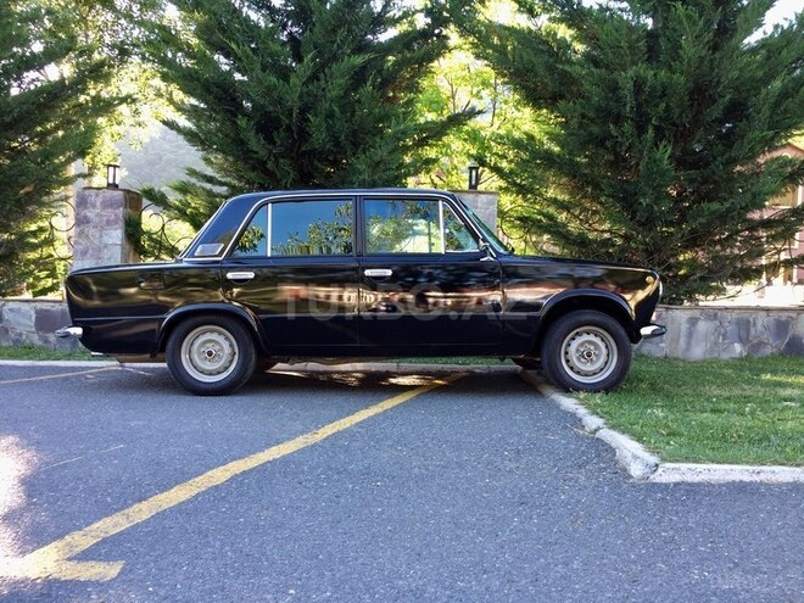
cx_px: 402
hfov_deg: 61.7
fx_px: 674
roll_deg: -3.5
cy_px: 302
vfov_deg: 48.2
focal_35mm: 29
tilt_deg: -1.7
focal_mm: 4.15
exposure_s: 1/50
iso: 40
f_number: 2.2
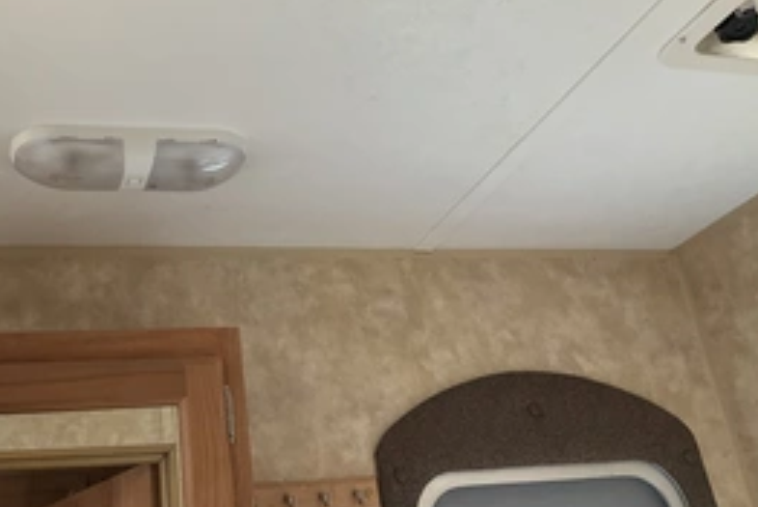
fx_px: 969
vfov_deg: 28.8
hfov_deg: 42.4
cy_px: 127
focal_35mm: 46
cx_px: 286
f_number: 1.8
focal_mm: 3
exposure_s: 1/80
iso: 64
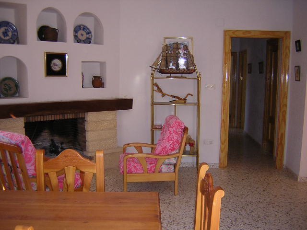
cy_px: 115
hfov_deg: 51.4
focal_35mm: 36
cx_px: 154
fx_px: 319
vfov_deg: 39.7
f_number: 2.6
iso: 149
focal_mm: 4.7
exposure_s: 1/60.1
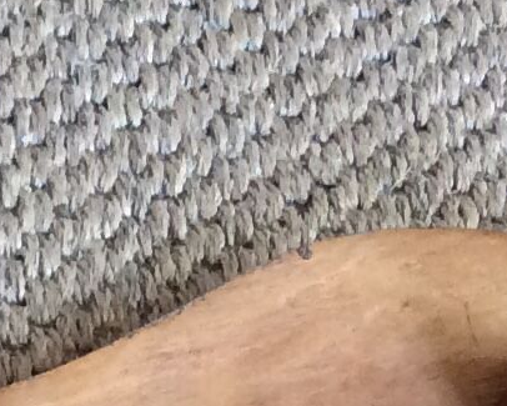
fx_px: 2987
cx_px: -114
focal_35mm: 199
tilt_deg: -64.1
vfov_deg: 7.2
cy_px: 1084
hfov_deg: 9.6
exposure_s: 1/25
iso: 125
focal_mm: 3.3
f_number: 2.4
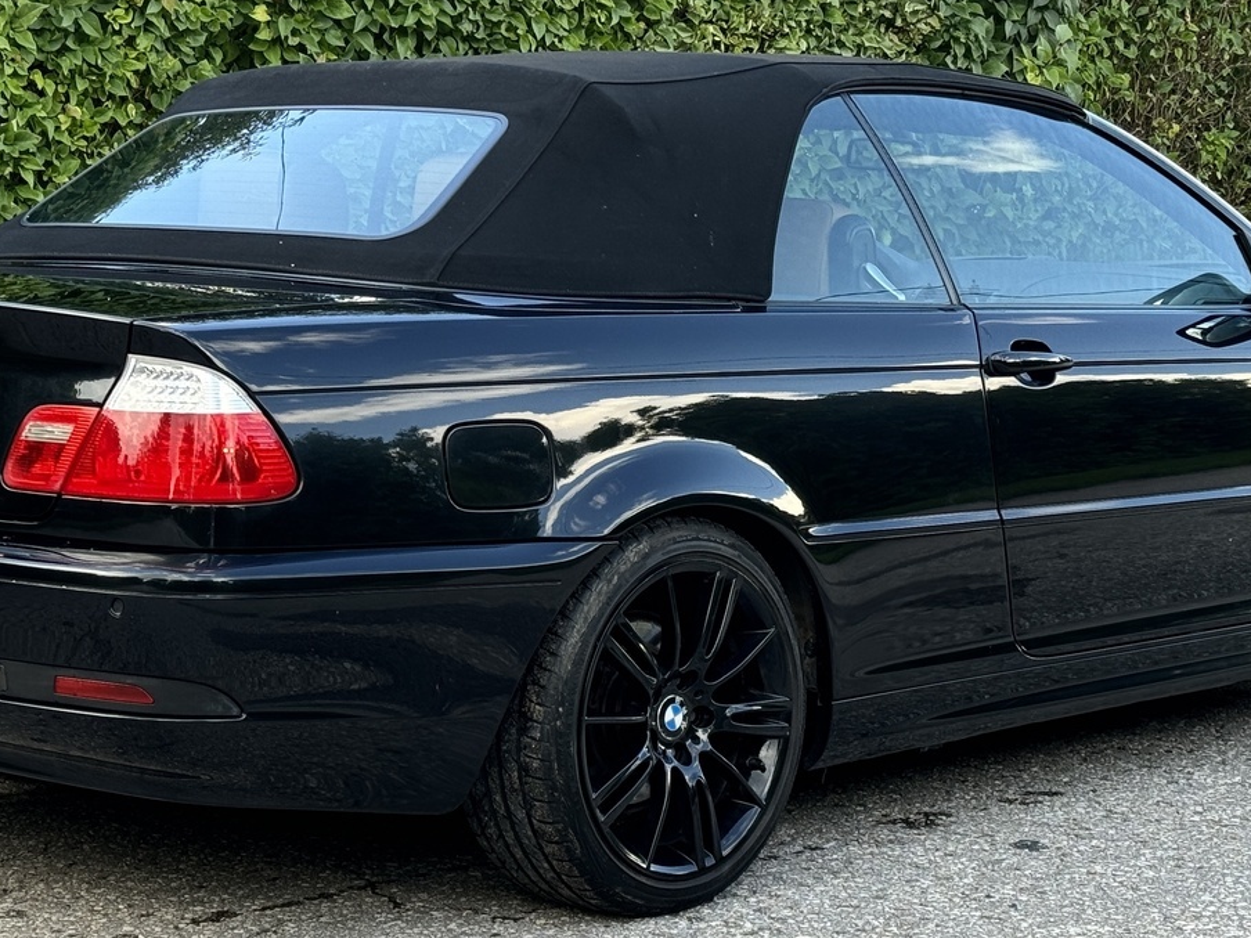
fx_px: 3072
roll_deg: -2.7
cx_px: 641
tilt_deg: -7.3
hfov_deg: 23.0
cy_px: 490
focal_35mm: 85
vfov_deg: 17.4
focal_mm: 6.76
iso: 64
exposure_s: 1/358
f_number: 1.78
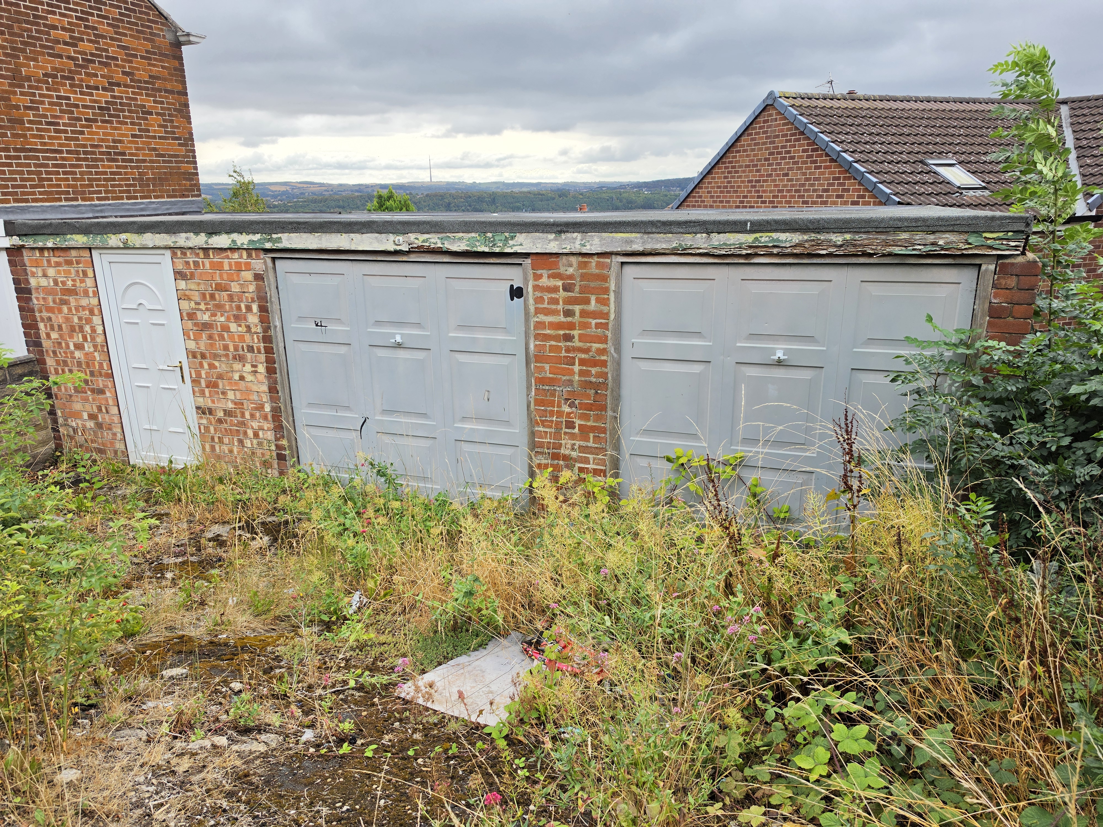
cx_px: 552
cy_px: 414
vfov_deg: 58.9
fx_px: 733
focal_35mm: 23
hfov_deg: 73.9
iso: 64
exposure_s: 1/3618
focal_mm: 6.5
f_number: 1.4
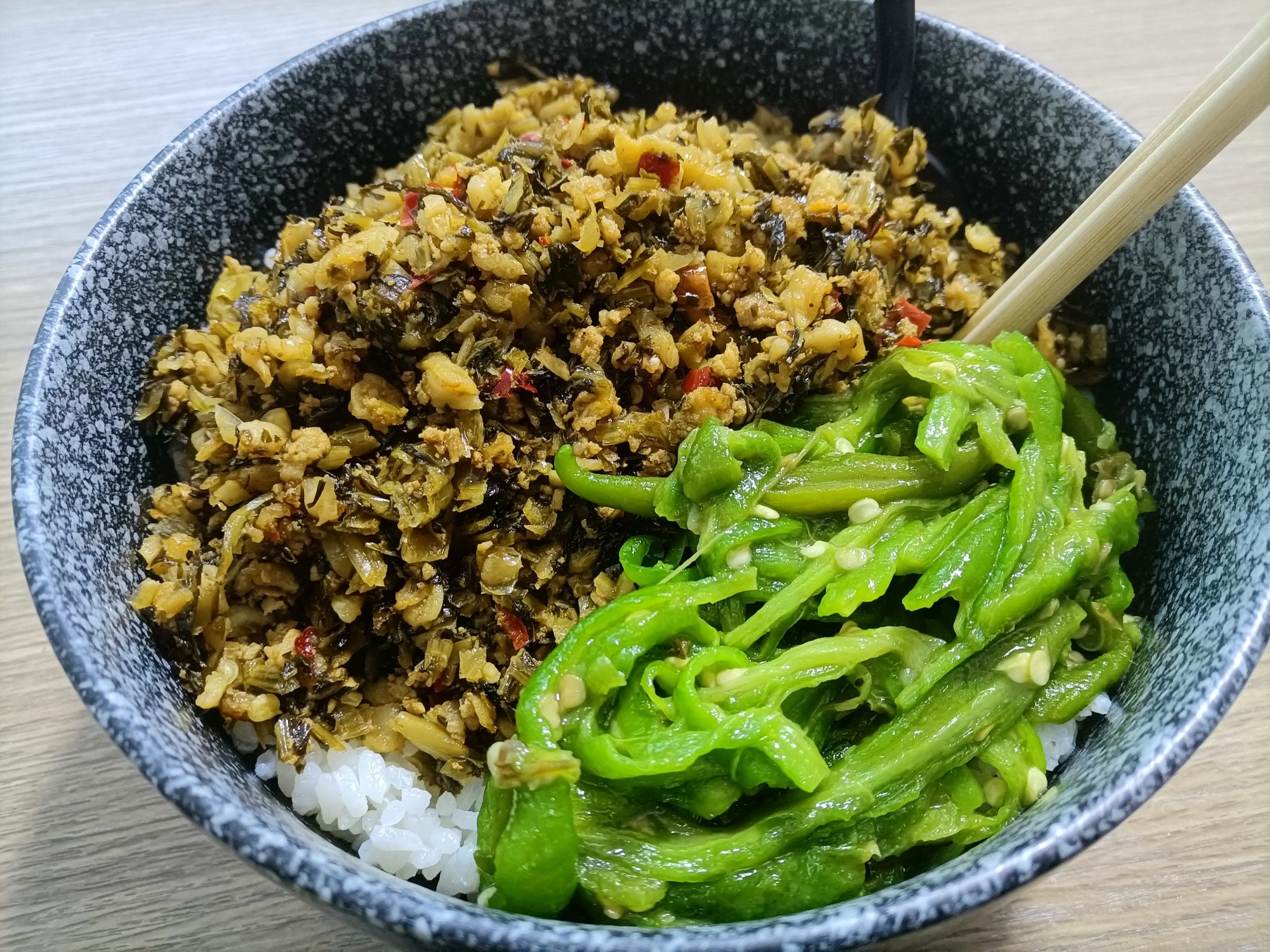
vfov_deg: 53.1
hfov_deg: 67.3
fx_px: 954
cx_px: 635
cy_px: 476
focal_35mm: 26
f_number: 1.8
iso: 1782
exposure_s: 1/33.3
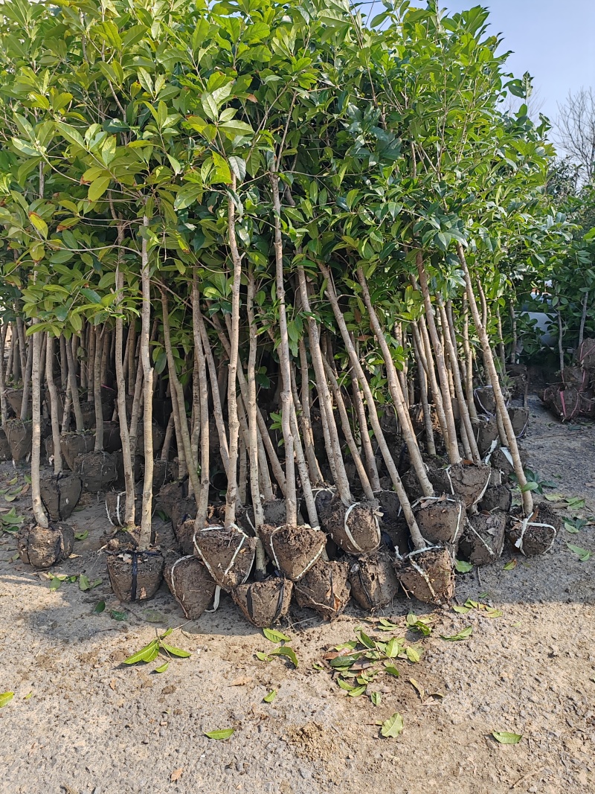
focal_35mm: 27
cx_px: 298
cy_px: 397
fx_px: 619
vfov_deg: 65.3
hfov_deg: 51.3
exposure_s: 1/600
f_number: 1.8
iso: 50
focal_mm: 6.14
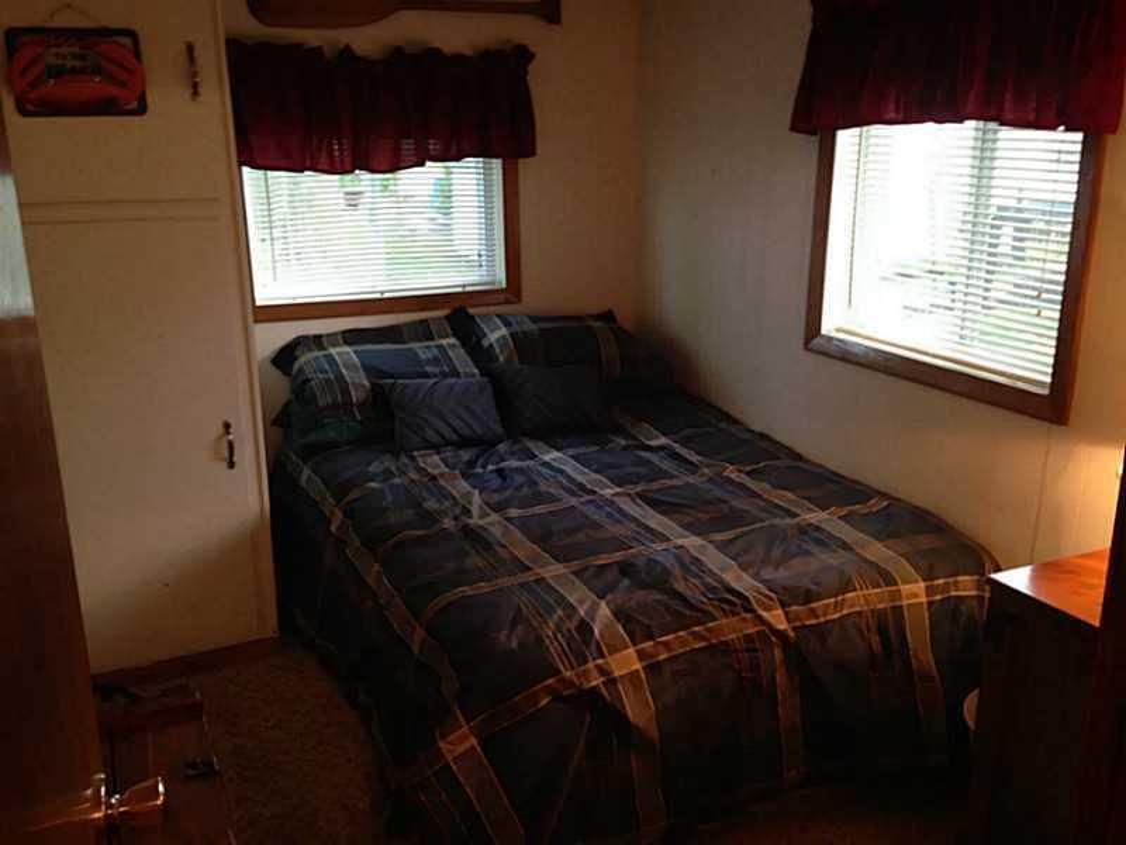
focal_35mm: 33
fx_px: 1073
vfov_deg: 42.9
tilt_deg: -17.7
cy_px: 422
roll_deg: +0.8
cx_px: 563
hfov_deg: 55.4
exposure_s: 1/20
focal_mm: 4.12
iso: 160
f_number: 2.4
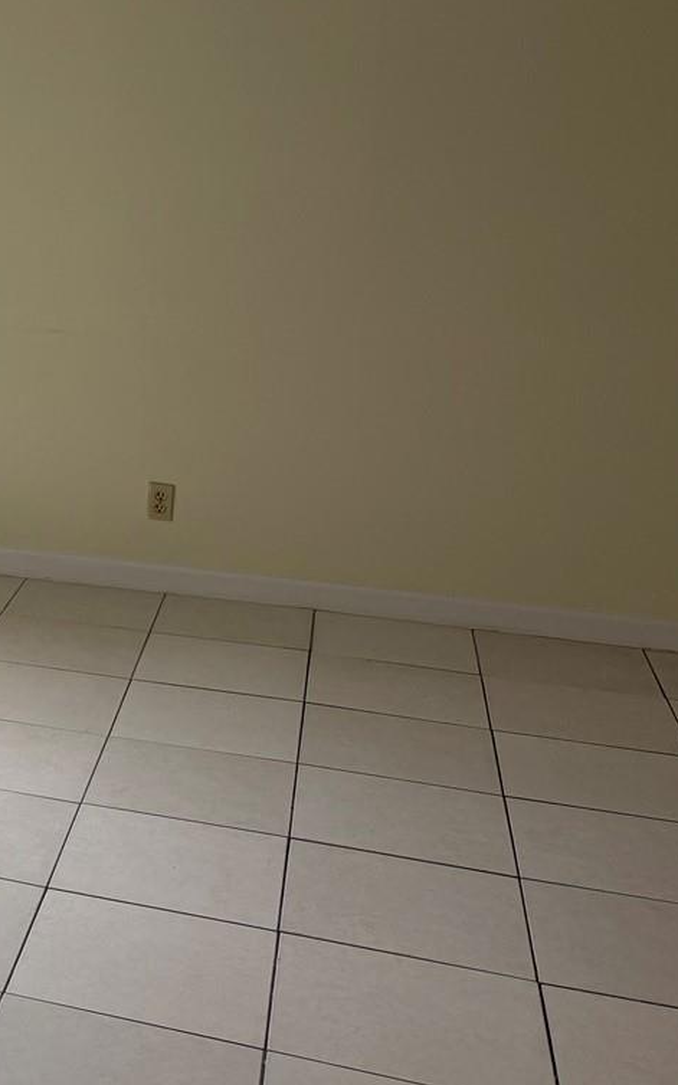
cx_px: -384
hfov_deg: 20.1
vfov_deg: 37.1
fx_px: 1597
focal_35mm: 54
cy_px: 348
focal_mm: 6.76
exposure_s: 1/120
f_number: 1.78
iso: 80
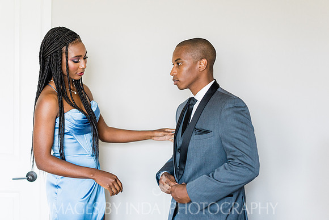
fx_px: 503
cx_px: 164
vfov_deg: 24.6
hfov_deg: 36.2
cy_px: 110
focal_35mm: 55
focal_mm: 55
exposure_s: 1/125
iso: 800
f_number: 2.8
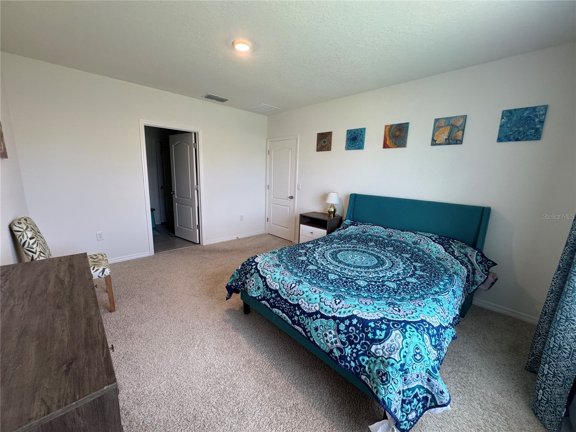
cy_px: 216
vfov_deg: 85.7
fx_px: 233
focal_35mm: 14
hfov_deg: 102.1
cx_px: 288
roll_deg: -1.9
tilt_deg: -11.8
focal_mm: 2.22
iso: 250
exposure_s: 1/120
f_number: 2.2
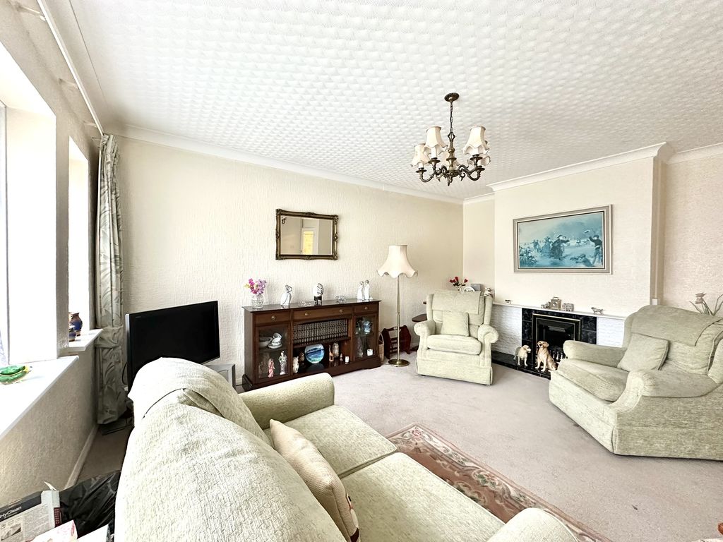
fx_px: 292
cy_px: 271
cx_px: 362
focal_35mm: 14
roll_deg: -0.1
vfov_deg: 85.7
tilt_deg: -0.6
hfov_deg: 102.1
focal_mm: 2.22
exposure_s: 1/60
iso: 640
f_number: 2.2
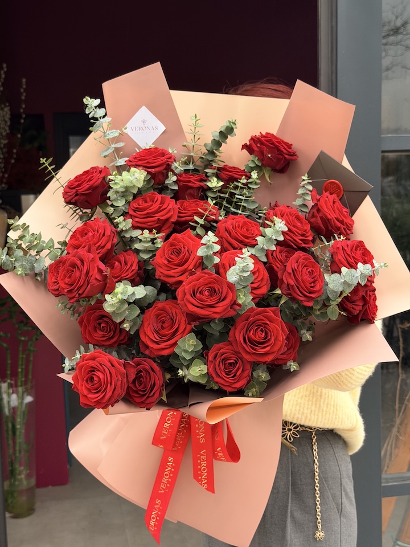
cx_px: 205
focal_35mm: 48
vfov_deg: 39.7
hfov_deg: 30.3
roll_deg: +1.3
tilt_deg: -7.5
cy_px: 274
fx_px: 758
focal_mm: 6.76
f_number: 1.78
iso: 160
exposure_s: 1/194
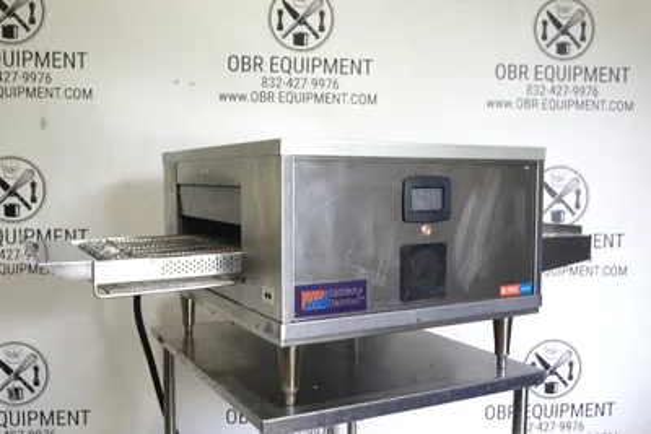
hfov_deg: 51.9
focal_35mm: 37
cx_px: 326
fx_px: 669
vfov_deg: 36.0
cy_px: 217
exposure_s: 1/6
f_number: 3.5
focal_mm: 13.84
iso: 64
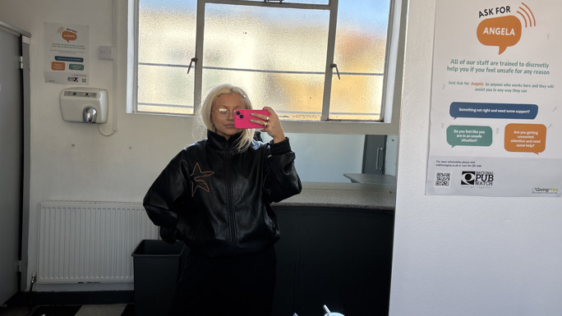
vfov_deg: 40.2
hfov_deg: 66.1
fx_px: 432
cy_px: 144
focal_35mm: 29
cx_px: 279
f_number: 1.6
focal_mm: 5.96
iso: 50
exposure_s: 1/355
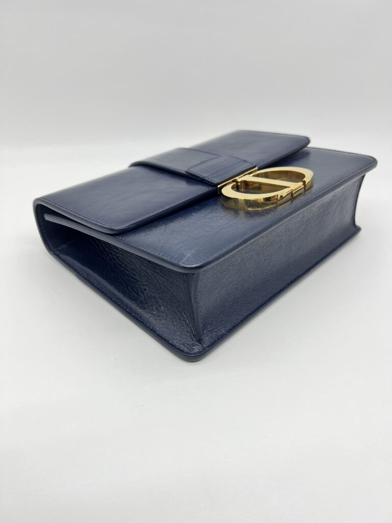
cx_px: 196
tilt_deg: -35.4
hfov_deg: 53.1
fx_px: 393
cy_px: 262
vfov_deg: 67.3
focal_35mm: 26
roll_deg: -3.8
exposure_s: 1/100
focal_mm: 5.7
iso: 32
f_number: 1.5
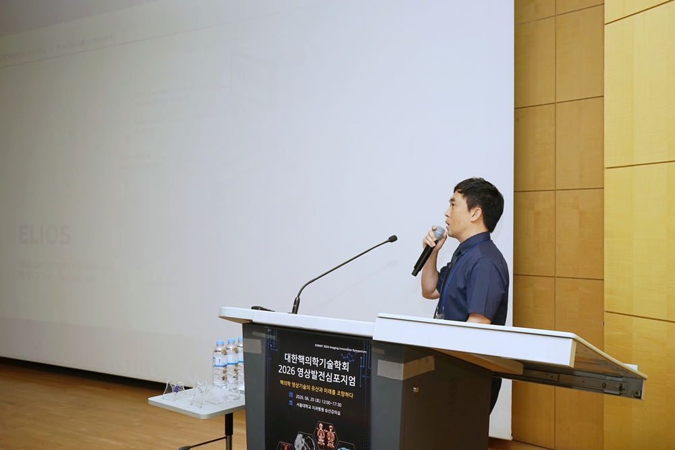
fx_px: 675
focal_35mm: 36
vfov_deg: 36.9
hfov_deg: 53.1
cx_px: 338
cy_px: 225
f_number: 8
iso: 400
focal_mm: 36
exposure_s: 1/125
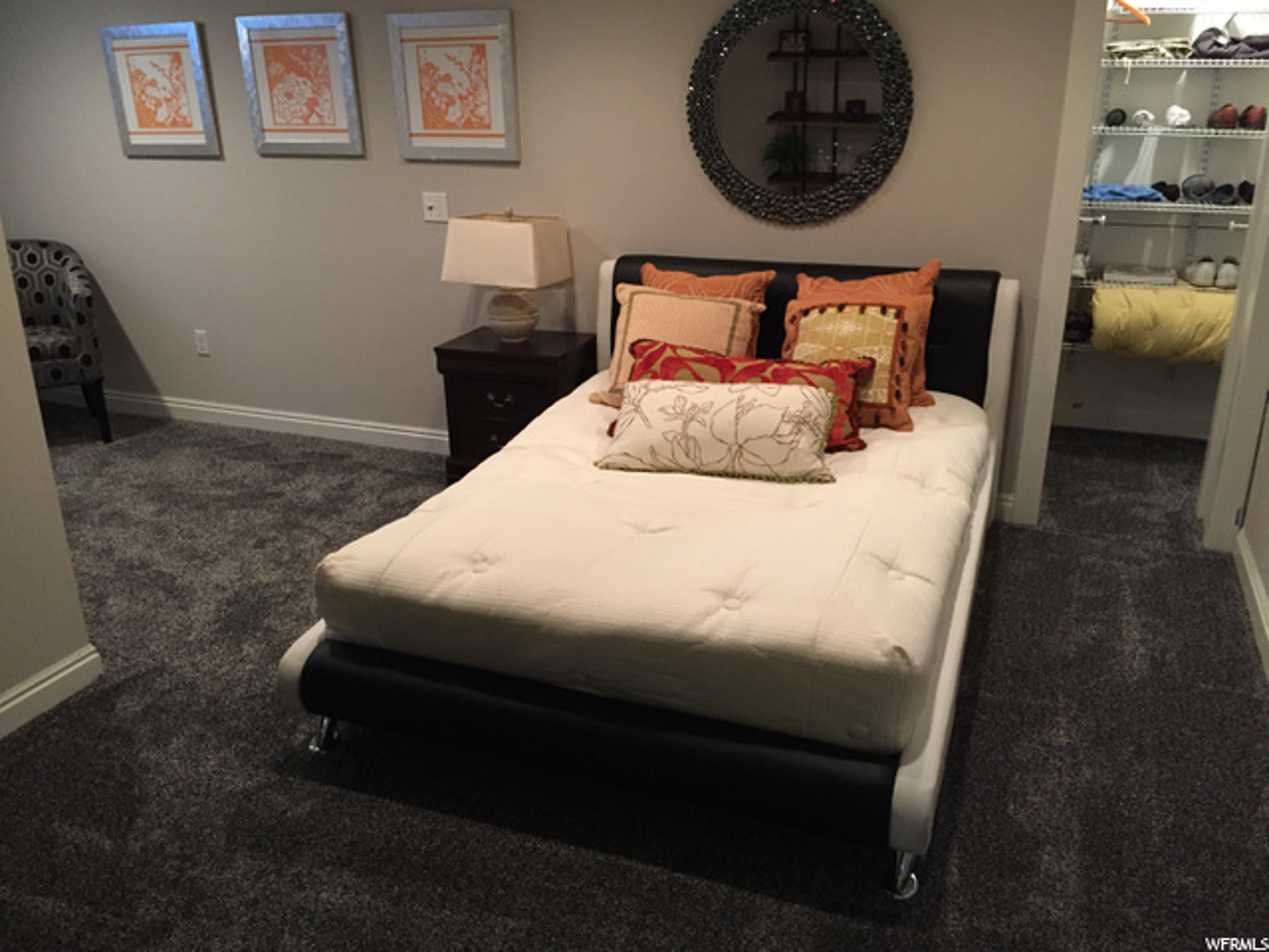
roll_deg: +1.6
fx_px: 1063
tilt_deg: -21.2
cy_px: 476
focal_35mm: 29
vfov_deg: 48.2
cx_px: 634
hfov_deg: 61.7
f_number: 2.2
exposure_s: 1/30
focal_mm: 4.15
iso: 160
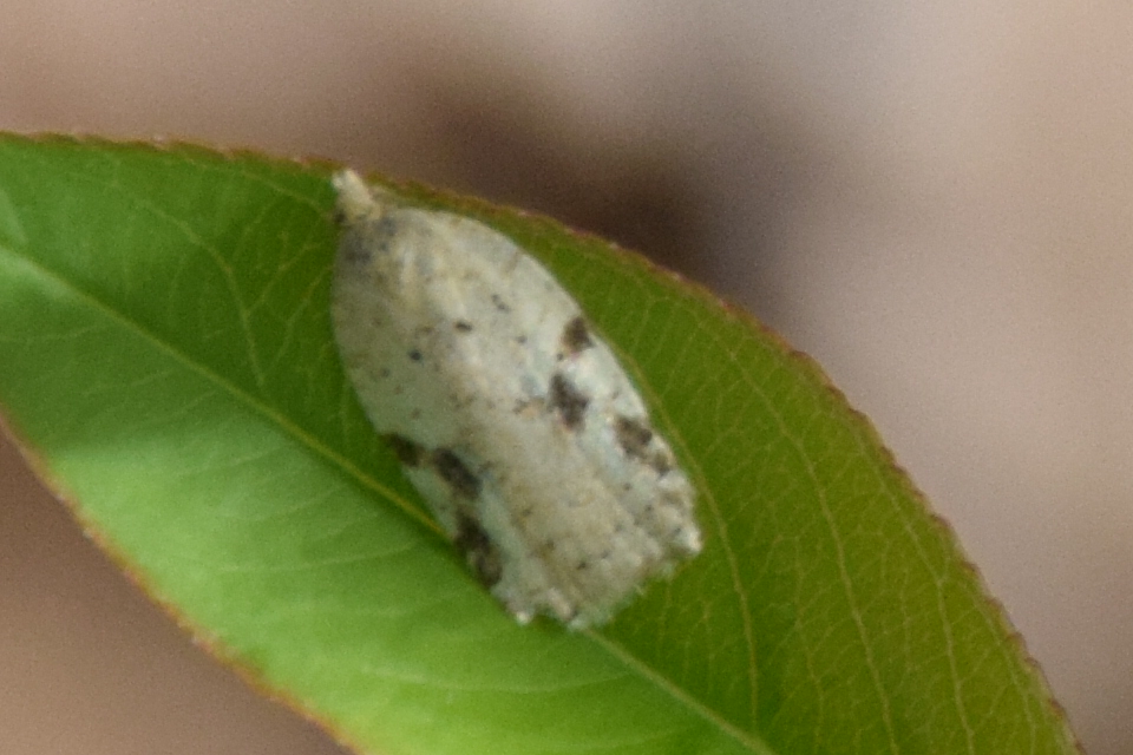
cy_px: 378
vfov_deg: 6.5
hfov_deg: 9.8
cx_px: 566
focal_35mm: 210
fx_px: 6609
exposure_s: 1/1600
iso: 1000
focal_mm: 140
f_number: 7.1
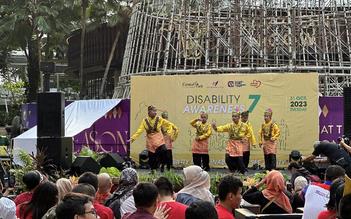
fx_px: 784
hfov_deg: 25.2
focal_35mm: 82
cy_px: 97
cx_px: 175
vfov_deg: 15.9
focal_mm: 9
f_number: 2.8
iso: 40
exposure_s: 1/122
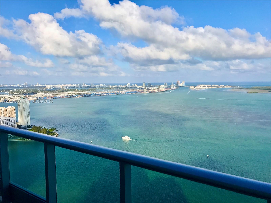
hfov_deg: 63.4
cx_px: 136
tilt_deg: -6.0
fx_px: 219
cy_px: 102
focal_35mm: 28
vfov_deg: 49.7
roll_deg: +0.3
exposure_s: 1/3425
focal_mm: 3.99
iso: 20
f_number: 1.8
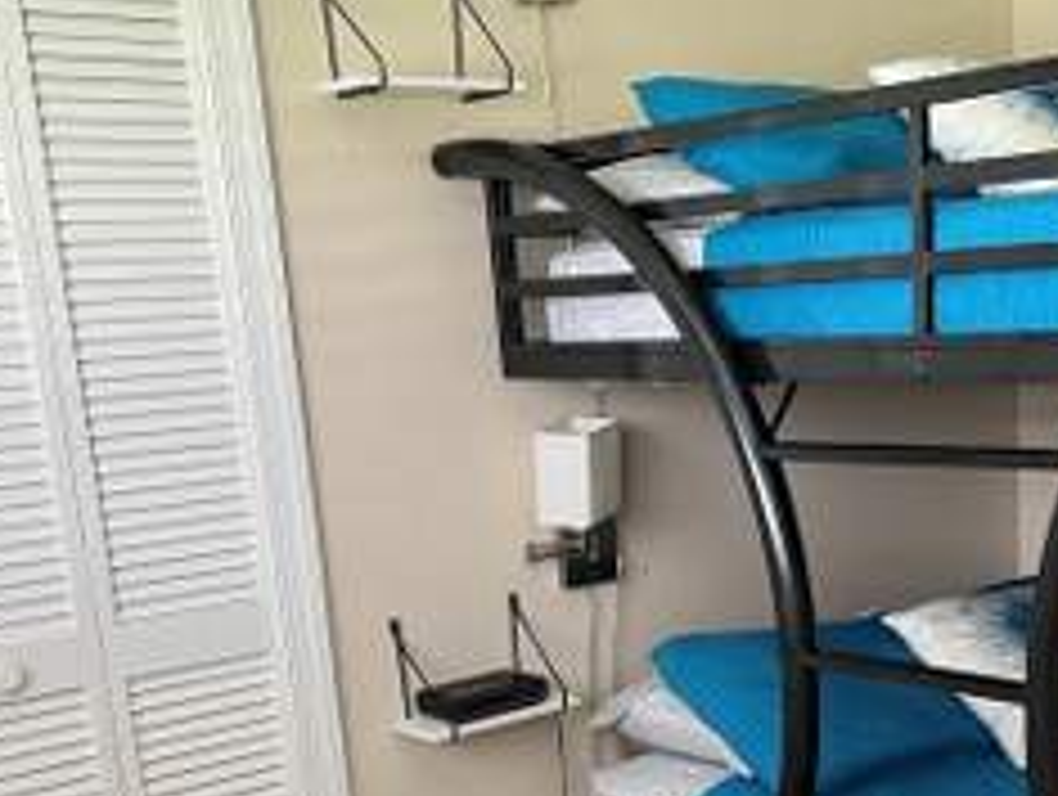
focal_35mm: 53
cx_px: 761
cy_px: 702
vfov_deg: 26.7
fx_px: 1622
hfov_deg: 35.5
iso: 125
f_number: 1.5
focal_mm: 5.7
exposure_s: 1/60
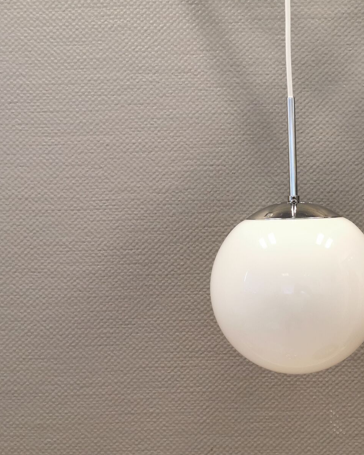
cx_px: 291
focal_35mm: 44
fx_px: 593
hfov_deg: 33.2
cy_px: 239
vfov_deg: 42.0
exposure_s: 1/50
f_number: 1.6
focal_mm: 5.56
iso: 160
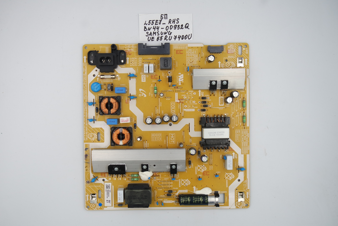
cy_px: 113
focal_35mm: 35
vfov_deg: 37.9
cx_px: 169
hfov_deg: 54.4
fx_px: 329
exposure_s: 1/125
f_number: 5.6
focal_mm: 13
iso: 160
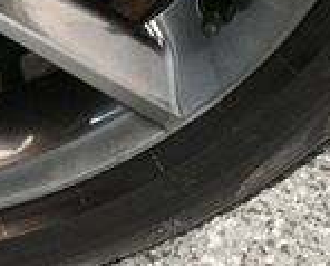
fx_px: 2261
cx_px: -190
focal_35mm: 231
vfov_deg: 6.6
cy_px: -201
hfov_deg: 8.2
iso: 3600
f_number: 4.2
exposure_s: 1/60
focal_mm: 38
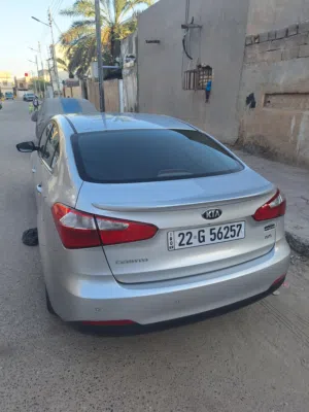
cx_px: 154
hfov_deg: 58.9
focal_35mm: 23
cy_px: 206
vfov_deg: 73.9
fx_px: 274
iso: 40
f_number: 1.8
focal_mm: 5.54
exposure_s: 1/497
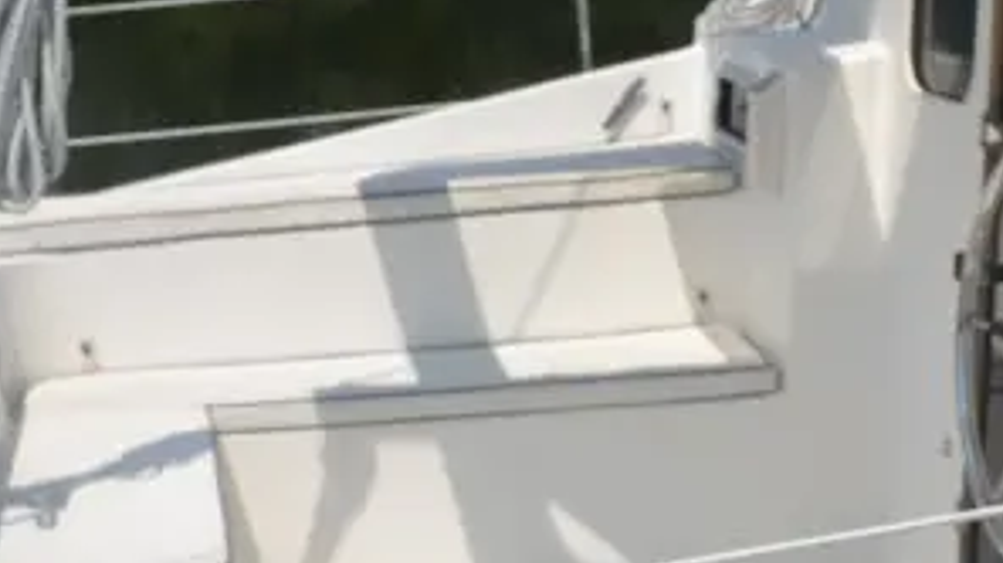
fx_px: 2259
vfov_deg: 14.2
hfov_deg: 25.0
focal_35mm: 85
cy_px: 317
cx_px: 596
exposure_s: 1/400
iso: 100
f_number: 10
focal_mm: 20
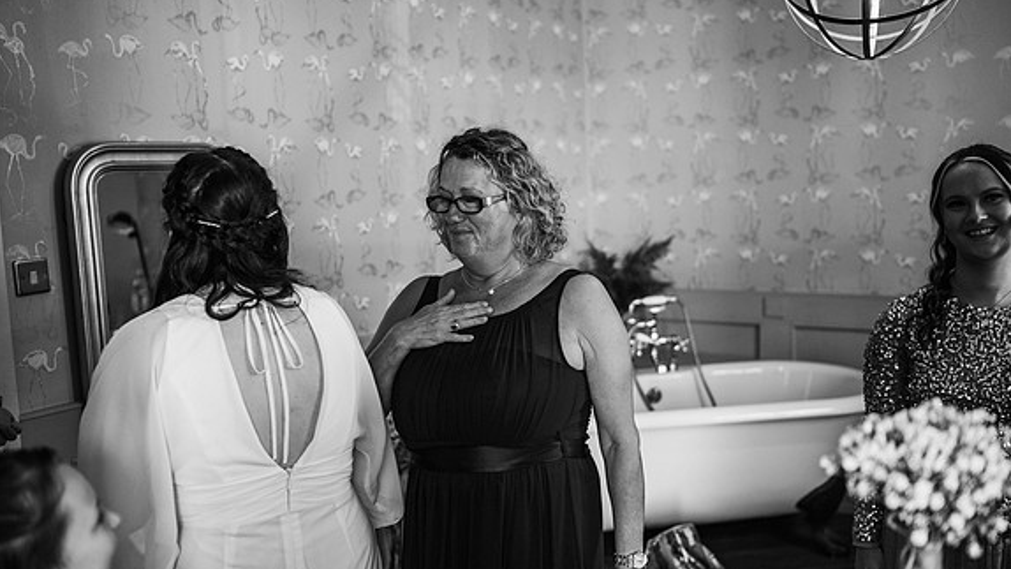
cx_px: 504
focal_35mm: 37
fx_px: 992
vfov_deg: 32.0
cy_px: 287
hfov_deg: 54.0
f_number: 2
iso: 500
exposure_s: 1/200
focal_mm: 35
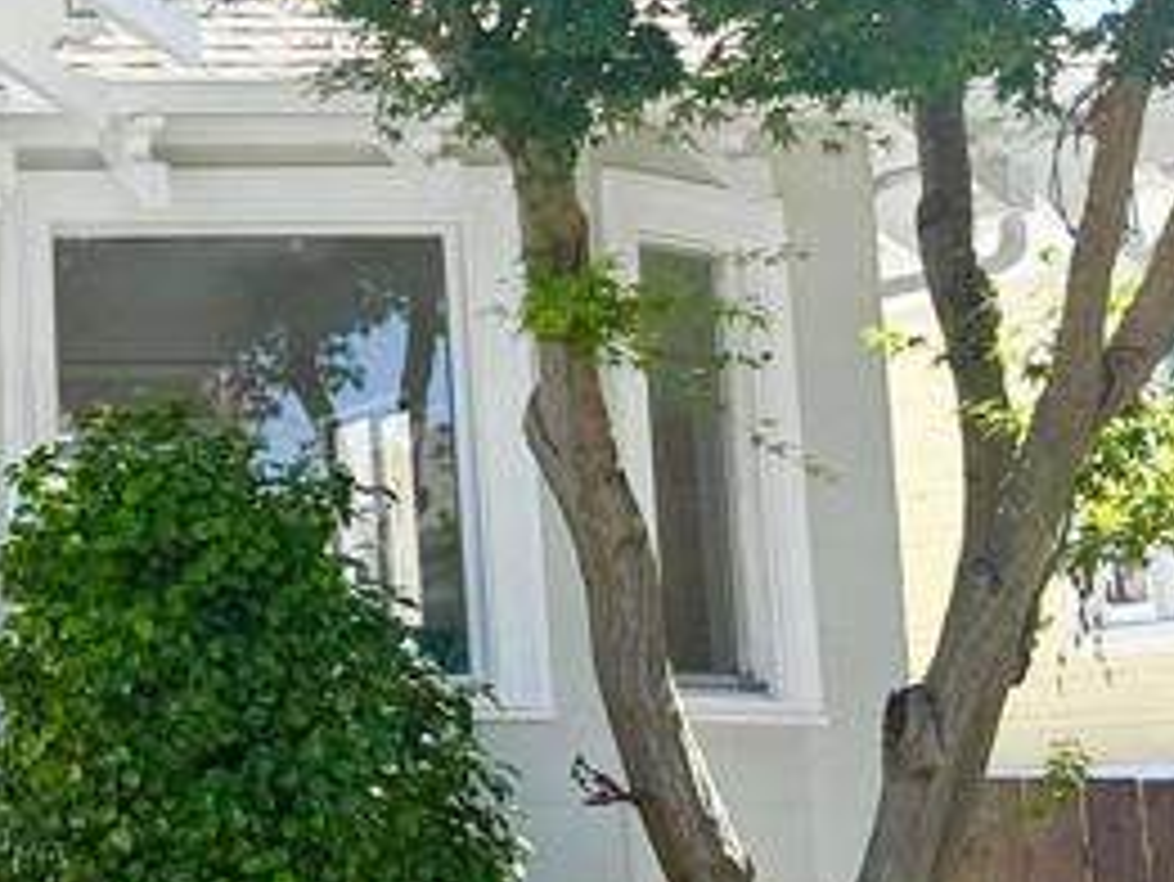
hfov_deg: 17.1
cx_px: -945
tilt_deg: +8.3
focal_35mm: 94
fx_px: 3189
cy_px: 369
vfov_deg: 15.7
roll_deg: -1.3
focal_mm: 6.76
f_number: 1.78
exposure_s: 1/2611
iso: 80
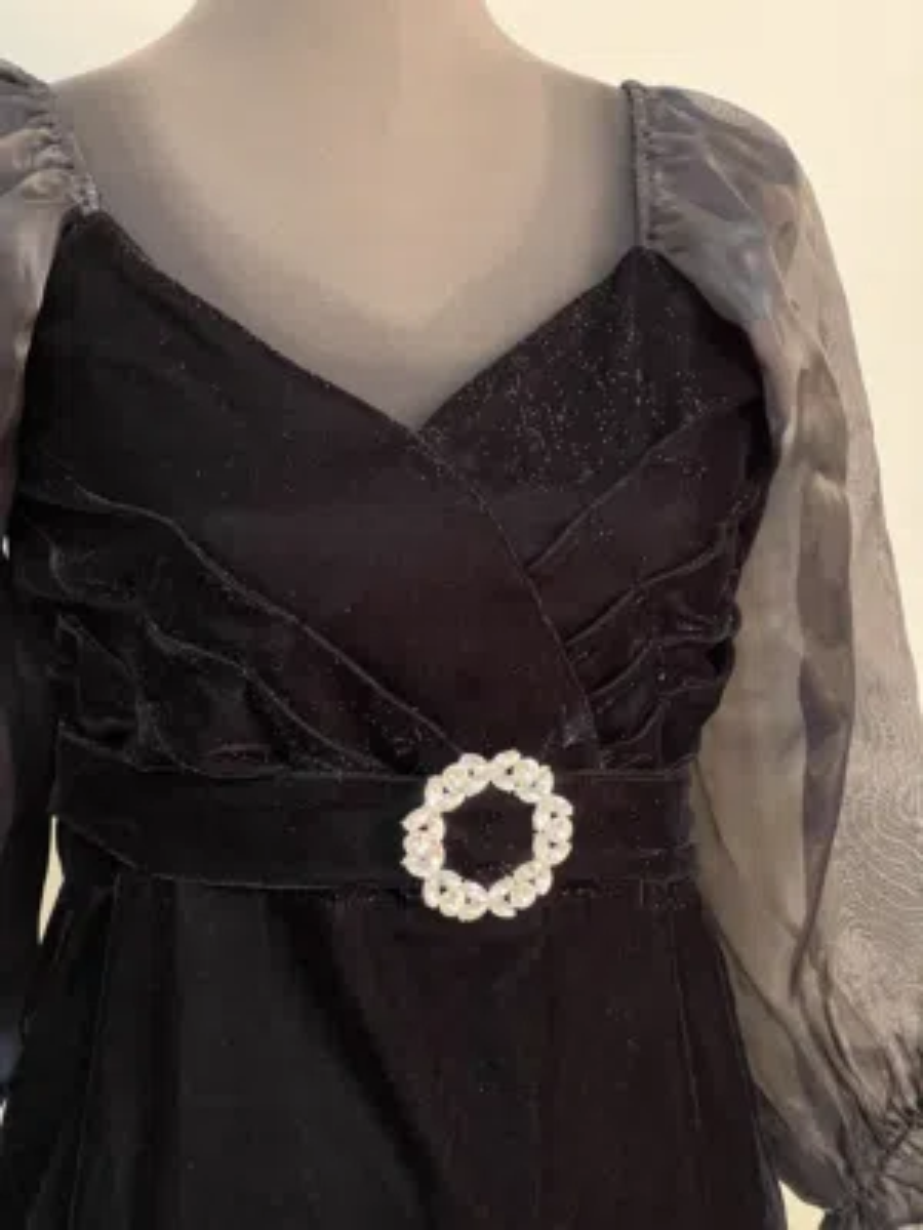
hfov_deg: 19.1
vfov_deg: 25.3
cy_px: 615
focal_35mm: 77
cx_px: 462
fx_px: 2738
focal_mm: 9
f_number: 2.8
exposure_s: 1/30
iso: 1250
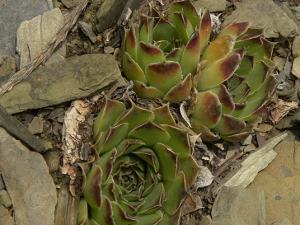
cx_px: 184
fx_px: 971
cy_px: 115
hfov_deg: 17.5
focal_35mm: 112
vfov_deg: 13.2
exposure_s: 1/640
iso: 100
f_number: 7.1
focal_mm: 15.1
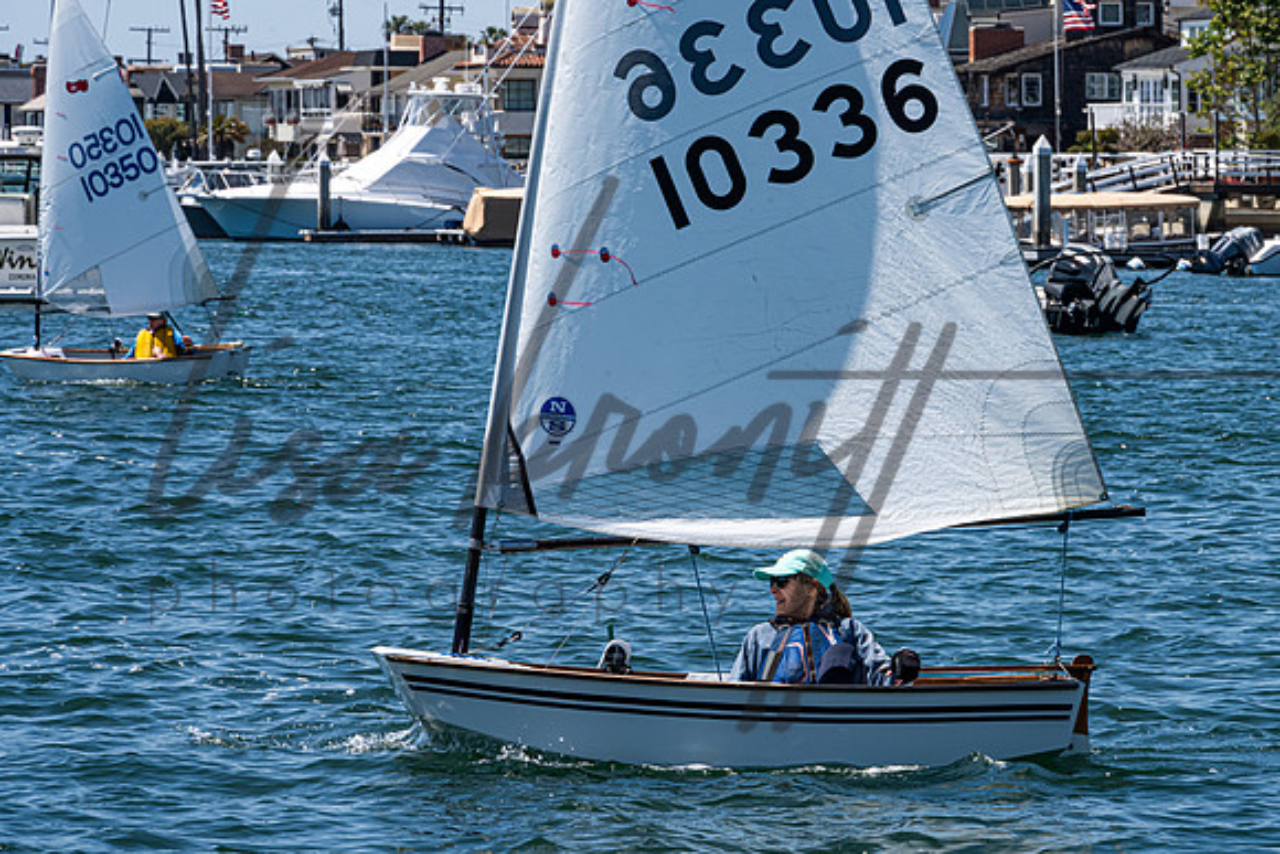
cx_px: 806
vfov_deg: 5.5
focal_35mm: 252
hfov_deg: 8.2
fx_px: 8952
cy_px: 449
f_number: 18
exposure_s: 1/320
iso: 250
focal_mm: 200
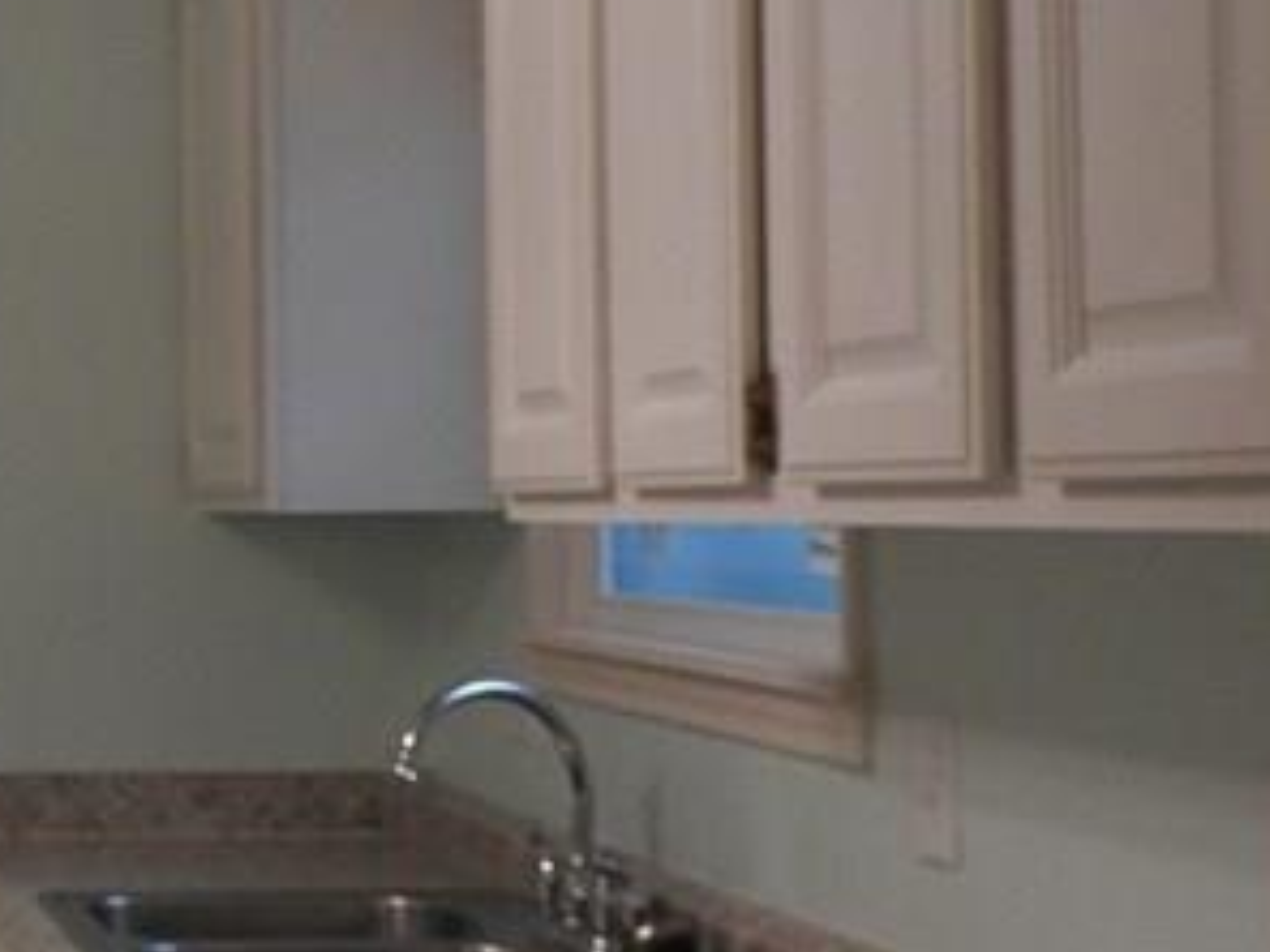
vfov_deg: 17.8
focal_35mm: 83
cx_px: -614
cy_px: 476
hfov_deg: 20.3
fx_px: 3045
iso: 220
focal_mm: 4.3
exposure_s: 1/30
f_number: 3.3
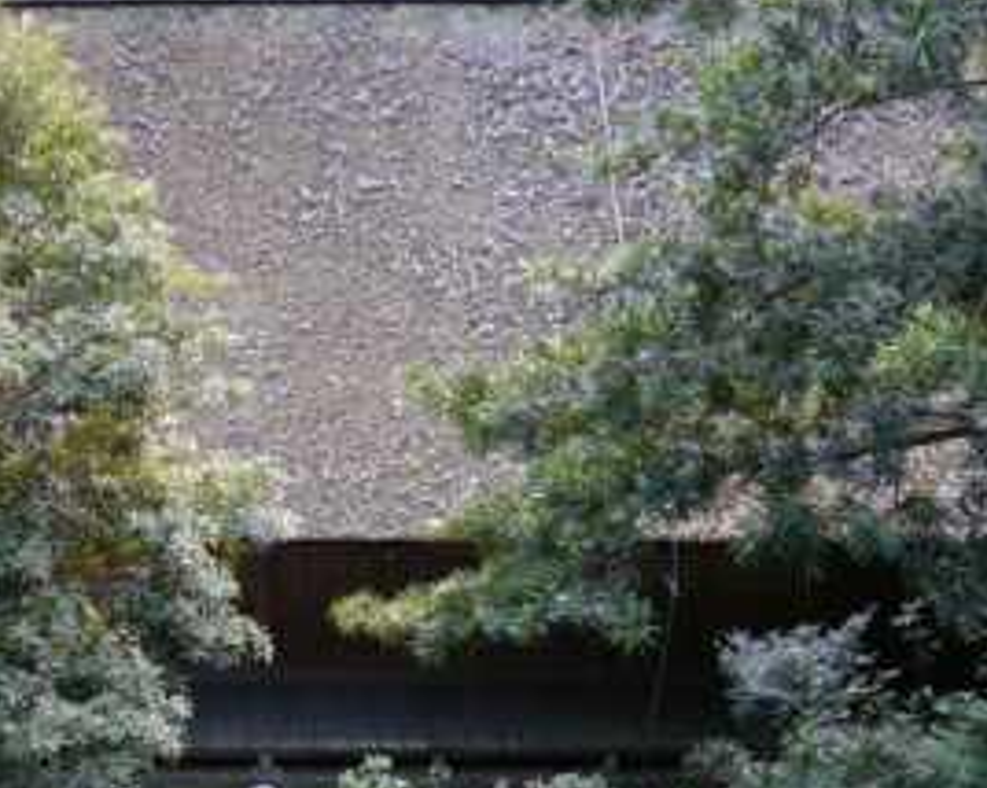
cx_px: 228
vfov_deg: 30.6
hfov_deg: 37.0
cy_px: 508
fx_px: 1430
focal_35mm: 49
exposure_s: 1/60
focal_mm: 15
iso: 320
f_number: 3.6
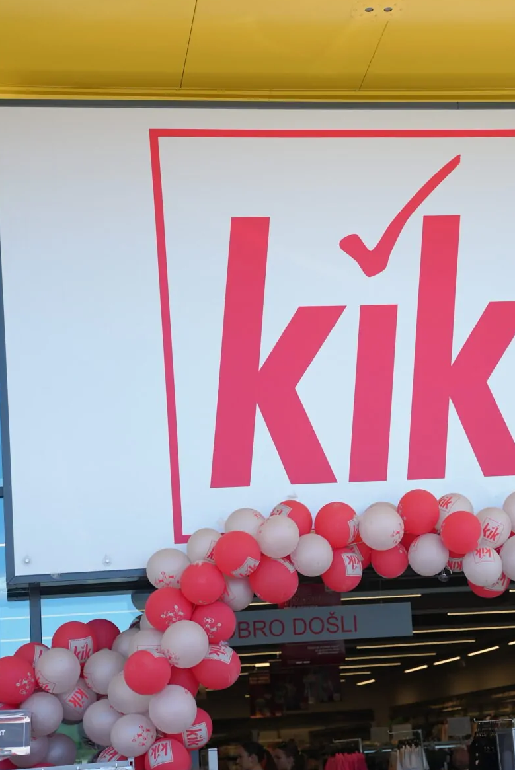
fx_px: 1734
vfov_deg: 25.0
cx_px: 341
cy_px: 461
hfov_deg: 16.9
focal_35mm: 81
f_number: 4
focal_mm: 59
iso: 80
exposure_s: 1/160
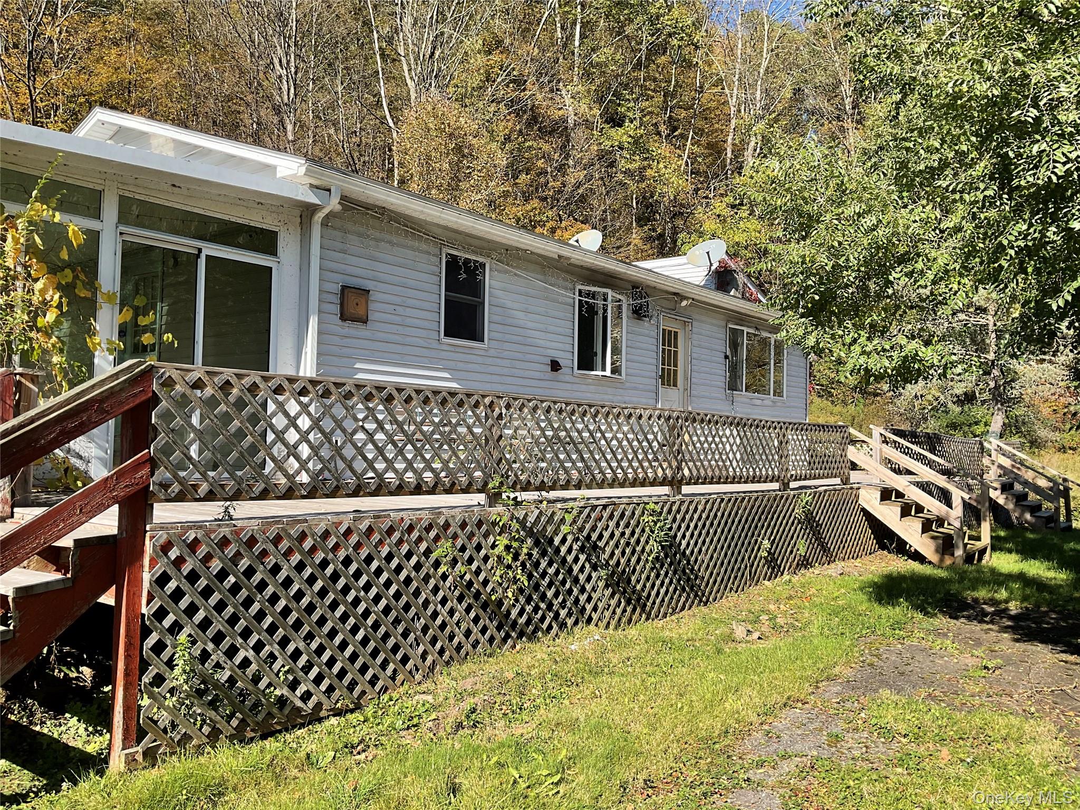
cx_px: 540
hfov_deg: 61.7
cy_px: 405
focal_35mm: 29
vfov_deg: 48.2
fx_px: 905
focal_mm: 3
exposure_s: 1/898
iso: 16
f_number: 1.8
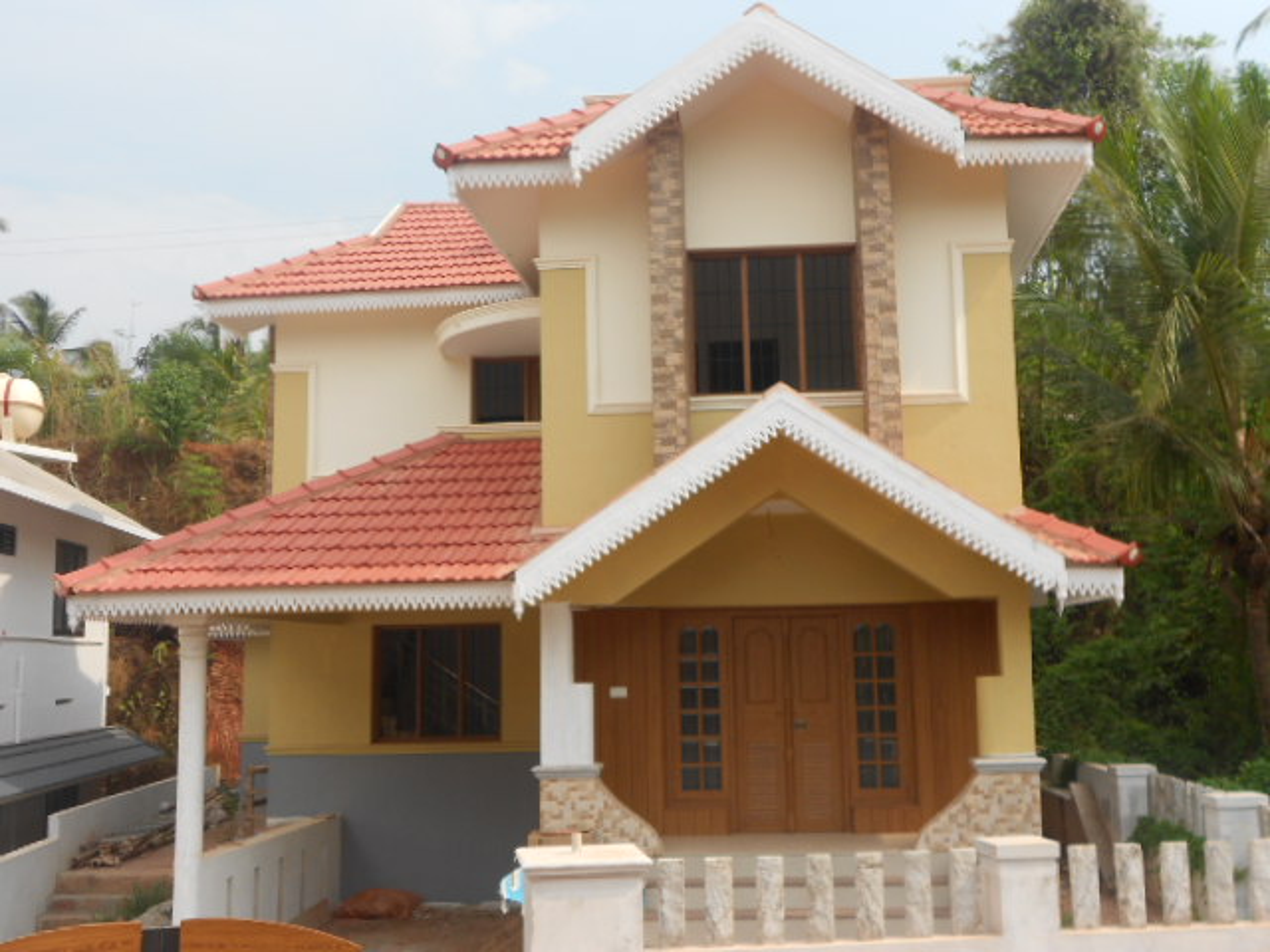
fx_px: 1357
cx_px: 635
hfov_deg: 50.1
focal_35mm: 37
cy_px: 476
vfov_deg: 38.7
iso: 80
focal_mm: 6.9
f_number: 3.9
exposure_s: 1/500
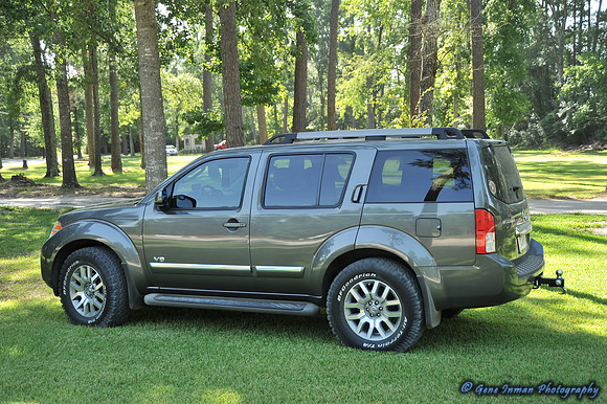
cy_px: 202
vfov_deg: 27.0
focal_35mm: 50
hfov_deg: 39.6
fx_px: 843
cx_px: 304
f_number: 5.6
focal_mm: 50
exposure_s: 1/160
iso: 200
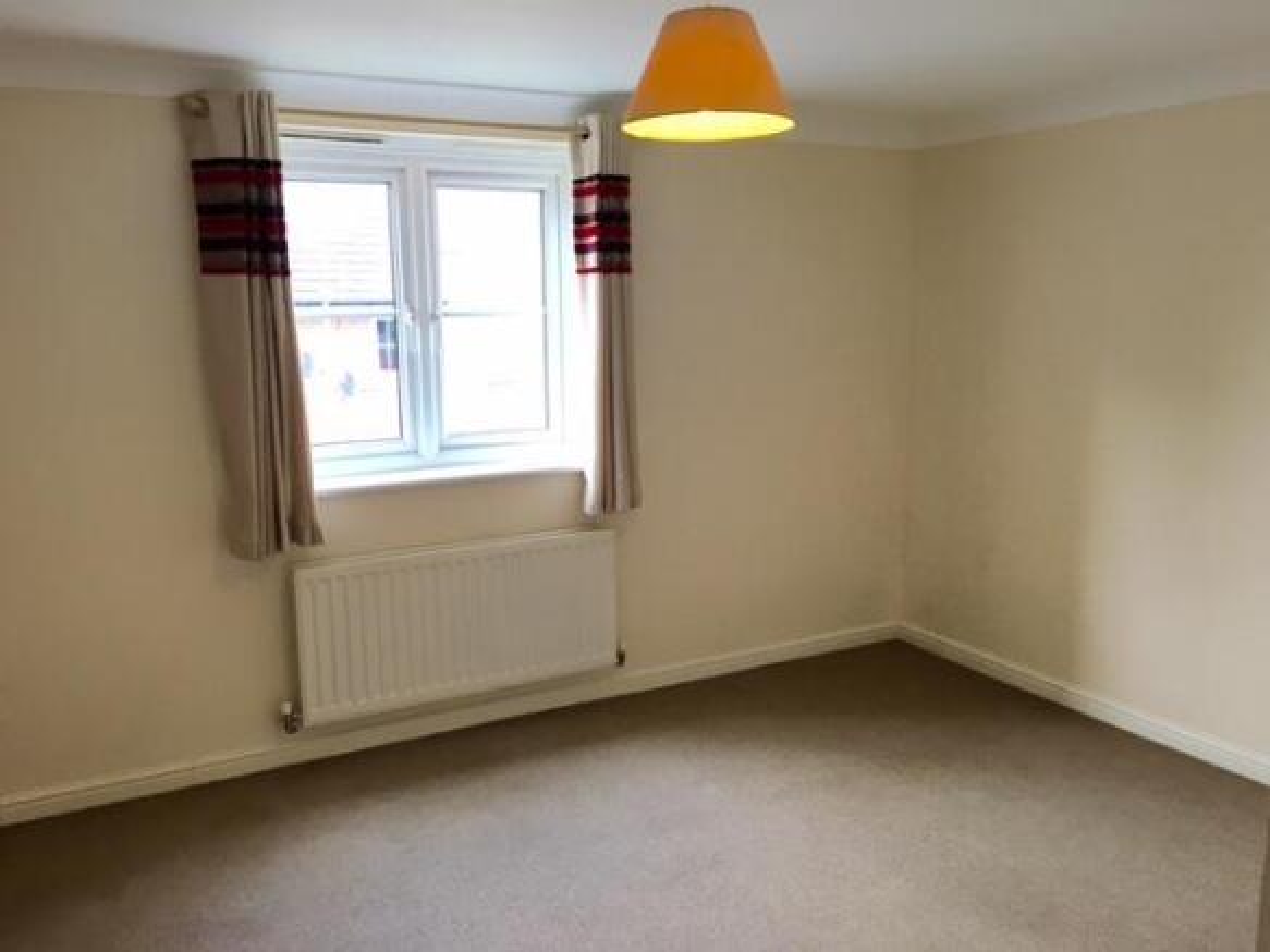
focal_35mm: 29
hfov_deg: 61.7
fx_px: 1064
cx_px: 635
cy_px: 476
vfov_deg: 48.2
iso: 40
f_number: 2.2
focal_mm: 4.15
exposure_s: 1/33
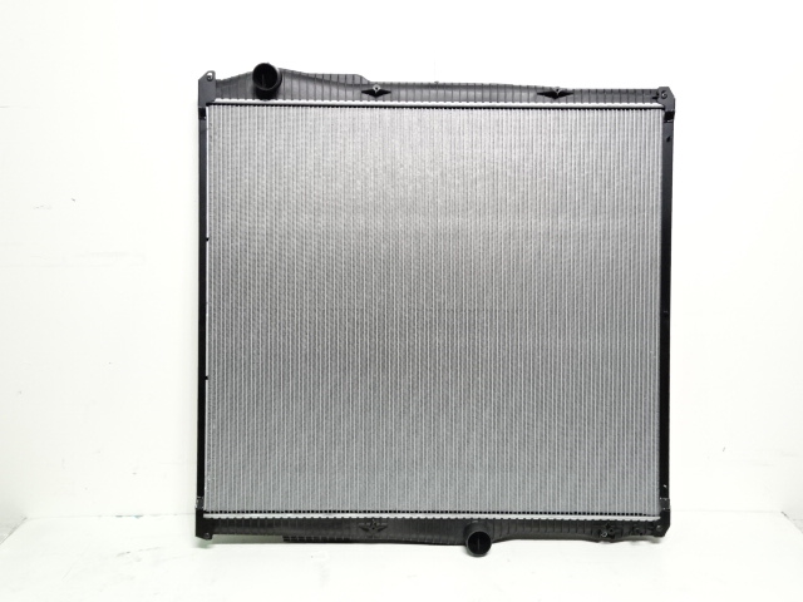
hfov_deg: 60.0
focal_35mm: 30
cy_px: 301
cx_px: 402
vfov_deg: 46.8
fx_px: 696
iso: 800
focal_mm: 5.09
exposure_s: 1/30
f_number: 4
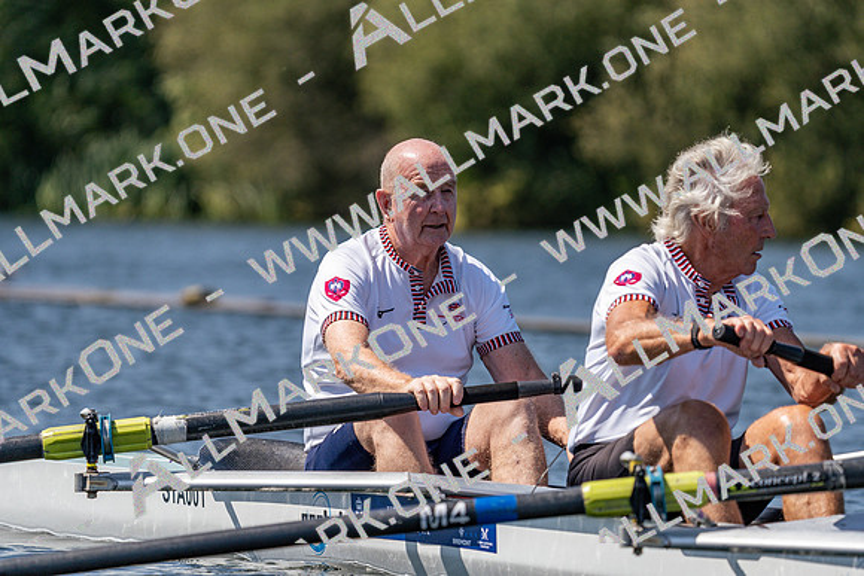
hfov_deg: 5.6
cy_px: 288
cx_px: 432
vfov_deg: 3.8
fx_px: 8762
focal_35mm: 365
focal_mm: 365
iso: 250
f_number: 6.3
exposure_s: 1/2000
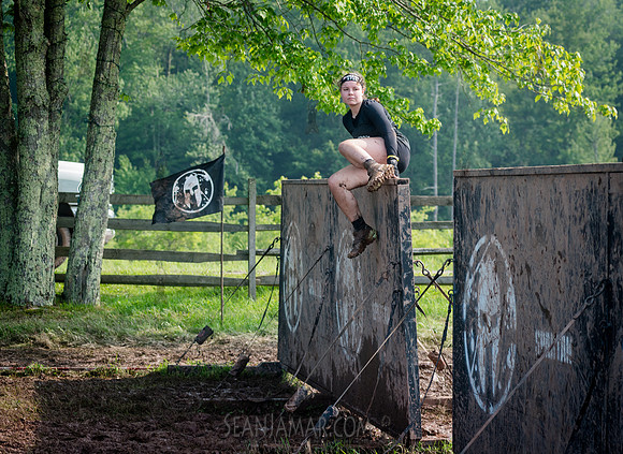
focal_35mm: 91
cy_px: 210
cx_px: 365
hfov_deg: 21.6
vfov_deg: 15.9
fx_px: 1627
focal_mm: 80
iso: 250
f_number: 4.5
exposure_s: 1/400
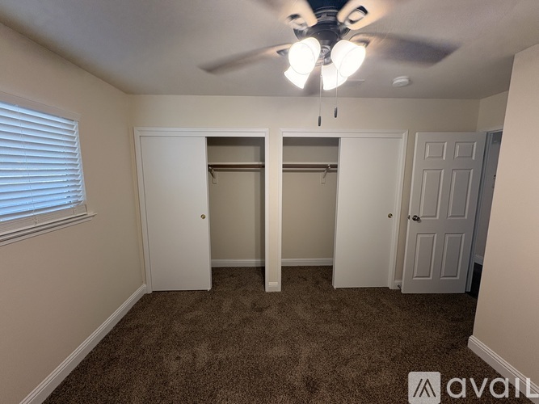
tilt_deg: -6.9
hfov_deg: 102.1
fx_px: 218
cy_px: 202
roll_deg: -0.2
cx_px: 270
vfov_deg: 85.7
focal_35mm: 14
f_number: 2.2
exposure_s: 1/60
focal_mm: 2.22
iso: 200
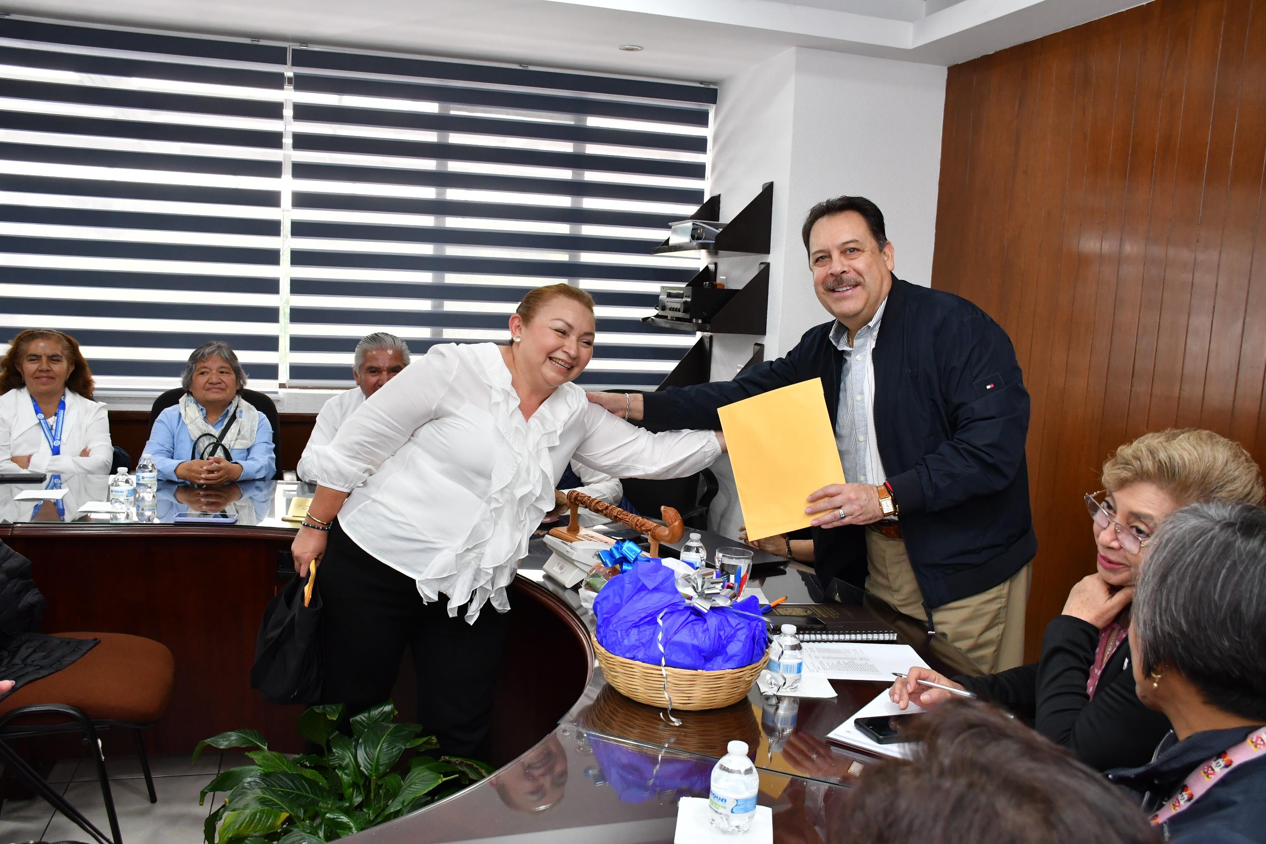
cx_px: 633
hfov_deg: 61.9
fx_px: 1055
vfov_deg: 43.6
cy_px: 422
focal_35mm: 30
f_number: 5.6
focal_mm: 20
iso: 1250
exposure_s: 1/100
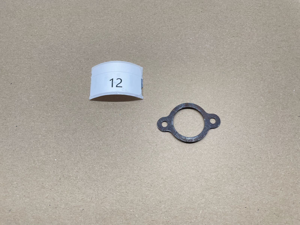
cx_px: 150
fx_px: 225
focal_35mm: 26
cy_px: 112
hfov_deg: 67.3
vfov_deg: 53.1
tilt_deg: -69.4
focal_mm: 4.2
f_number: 1.6
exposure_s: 1/100
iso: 64
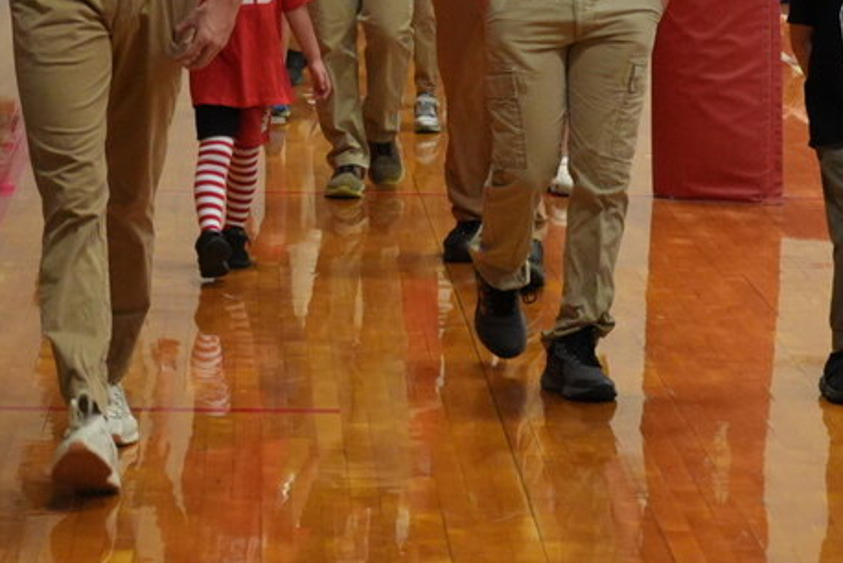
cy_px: 33
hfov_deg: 11.3
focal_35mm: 181
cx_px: 350
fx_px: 4241
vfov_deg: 7.6
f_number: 5
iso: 3200
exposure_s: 1/160
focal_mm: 54
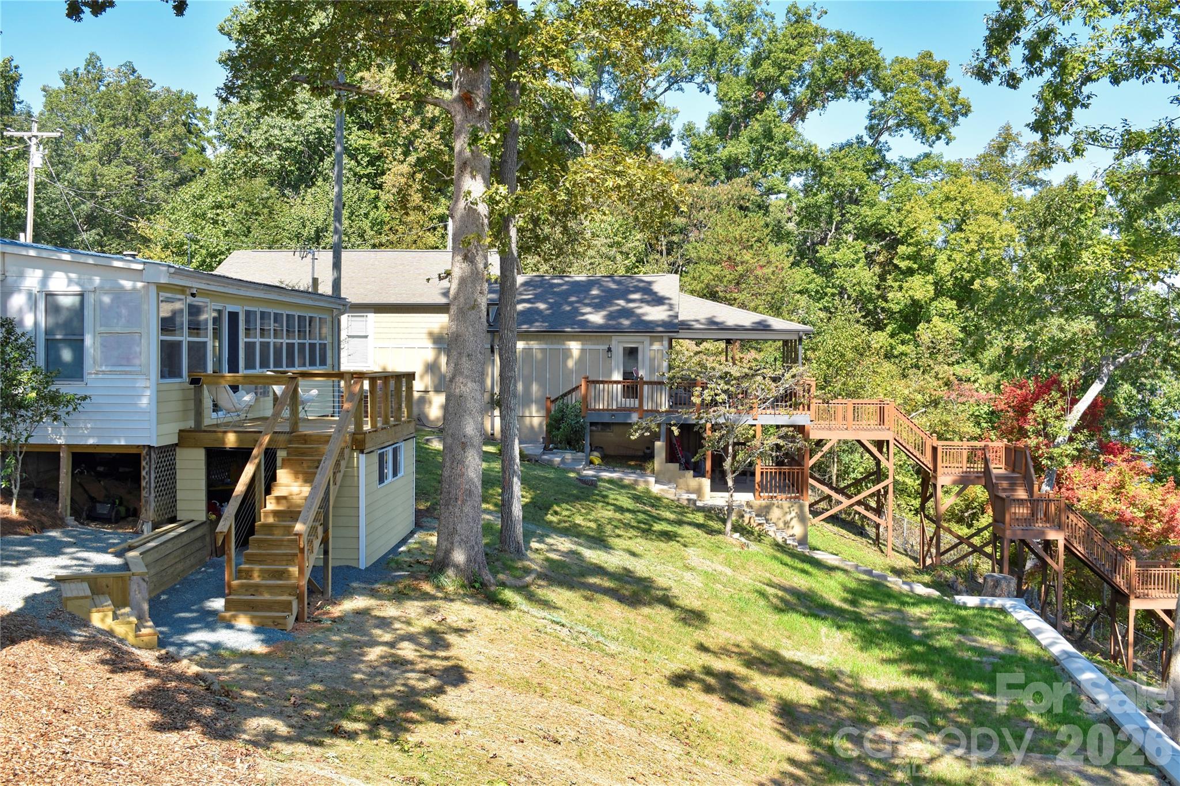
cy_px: 393
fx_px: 1376
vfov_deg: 31.9
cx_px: 590
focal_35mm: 42
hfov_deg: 46.4
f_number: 8
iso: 200
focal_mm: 28
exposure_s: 1/250
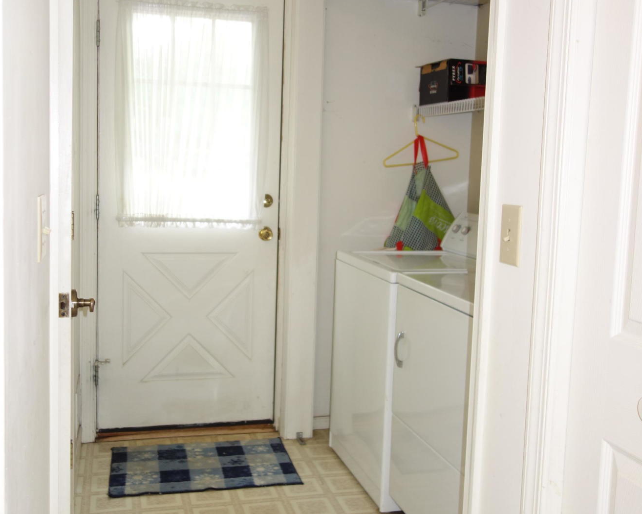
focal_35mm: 40
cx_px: 321
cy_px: 237
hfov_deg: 45.8
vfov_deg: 37.3
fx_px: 760
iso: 125
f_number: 1.8
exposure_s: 1/30
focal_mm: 10.4
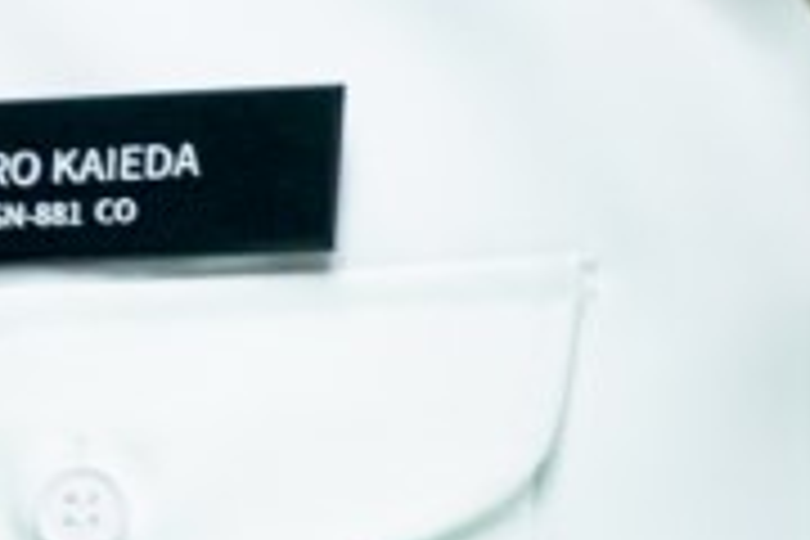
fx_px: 26278
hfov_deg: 1.8
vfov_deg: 1.2
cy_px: -1156
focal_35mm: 1168
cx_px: 495
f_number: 3.2
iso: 2000
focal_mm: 182
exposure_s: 1/50
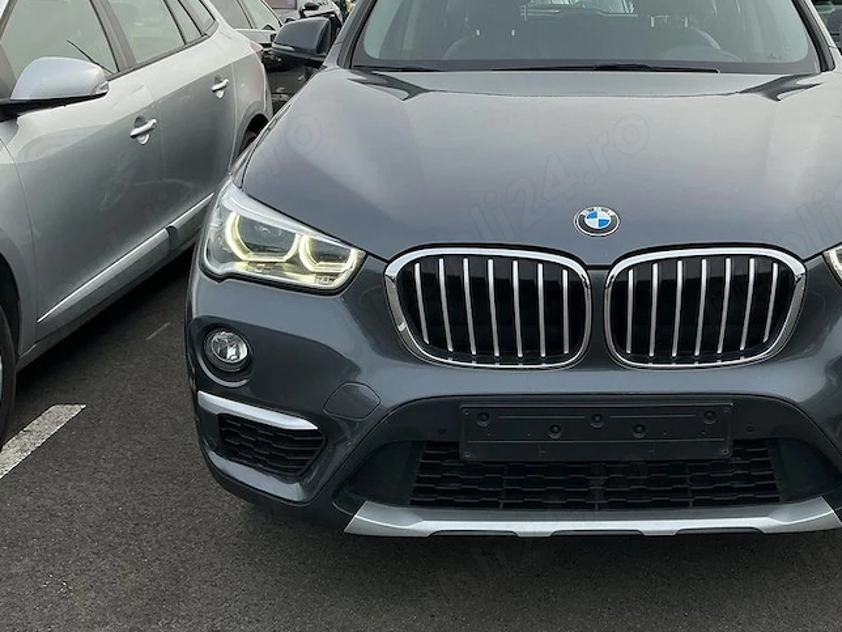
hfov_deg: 41.0
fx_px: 1095
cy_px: 233
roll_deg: +0.8
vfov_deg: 32.0
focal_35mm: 45
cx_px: 617
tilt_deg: -6.9
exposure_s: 1/869
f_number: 1.8
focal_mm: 3
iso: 25
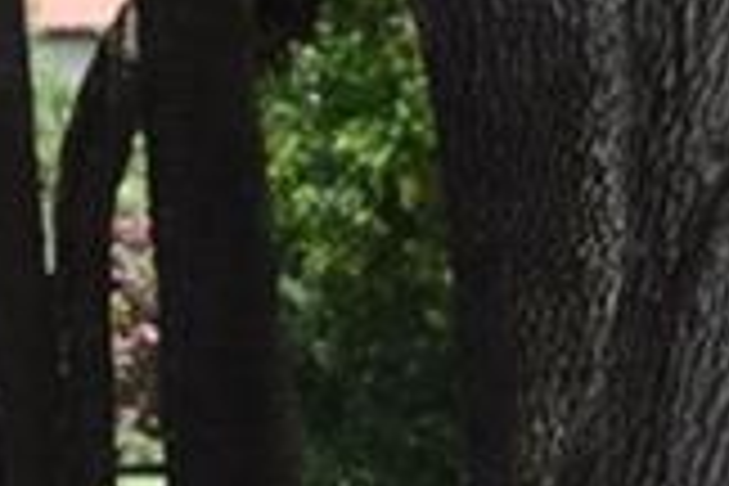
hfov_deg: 4.7
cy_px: 515
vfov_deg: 3.2
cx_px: -418
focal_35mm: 435
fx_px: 8808
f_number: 7.1
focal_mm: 46
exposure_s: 1/200
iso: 100
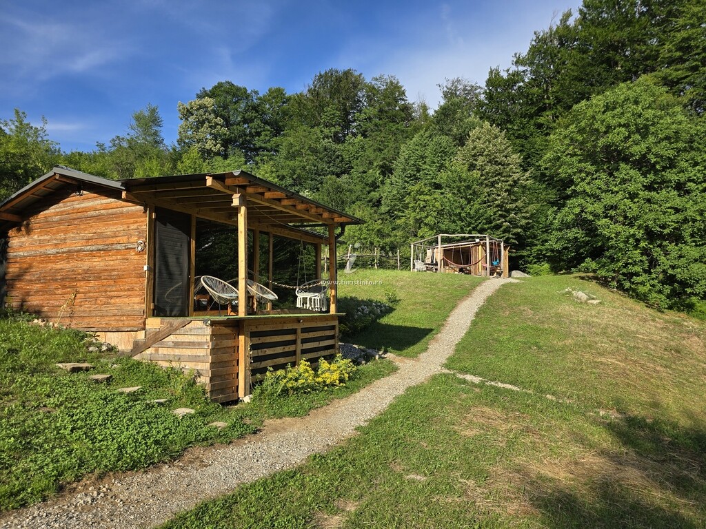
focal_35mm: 23
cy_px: 264
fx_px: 469
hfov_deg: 73.9
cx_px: 353
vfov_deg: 58.9
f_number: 1.7
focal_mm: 6.3
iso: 12
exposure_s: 1/579
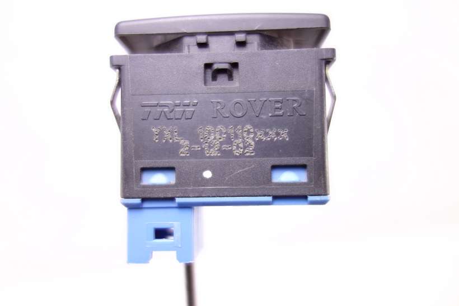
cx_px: 230
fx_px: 357
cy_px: 153
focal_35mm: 28
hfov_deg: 65.5
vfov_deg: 46.4
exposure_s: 1/60
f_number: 1.8
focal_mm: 10.4
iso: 125
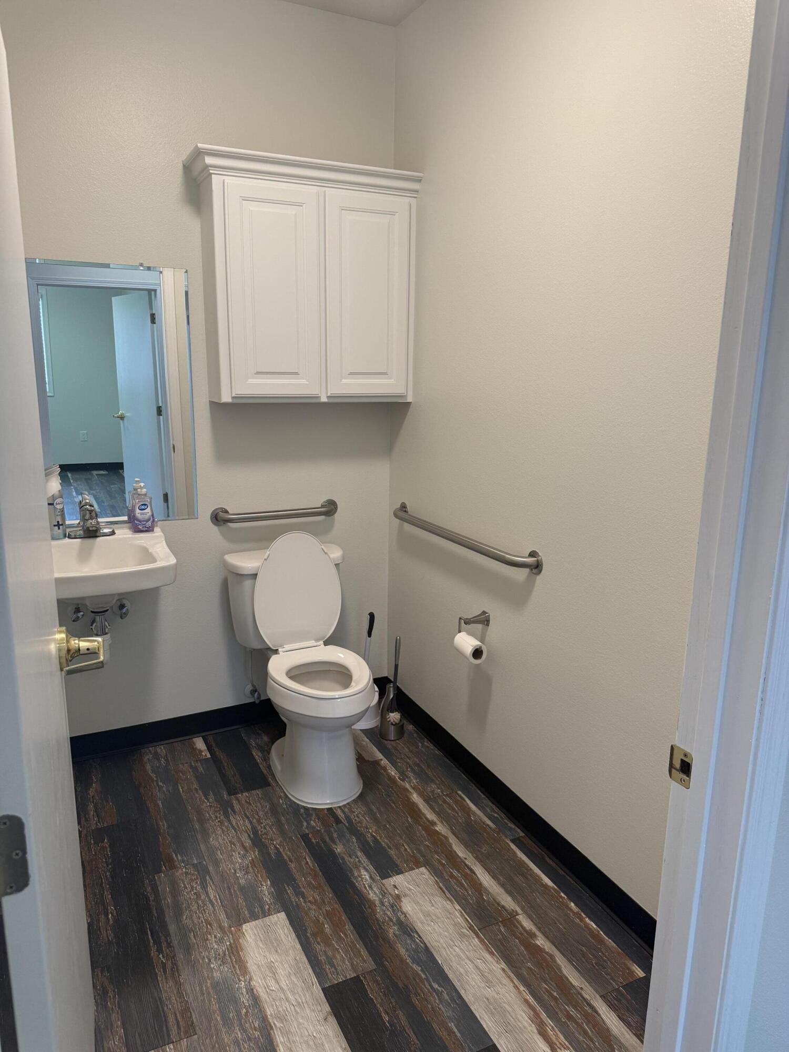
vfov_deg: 71.6
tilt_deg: -11.4
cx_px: 394
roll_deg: -1.5
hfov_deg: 56.8
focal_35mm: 24
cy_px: 526
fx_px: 729
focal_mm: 6.76
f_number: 1.78
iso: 160
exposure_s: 1/120
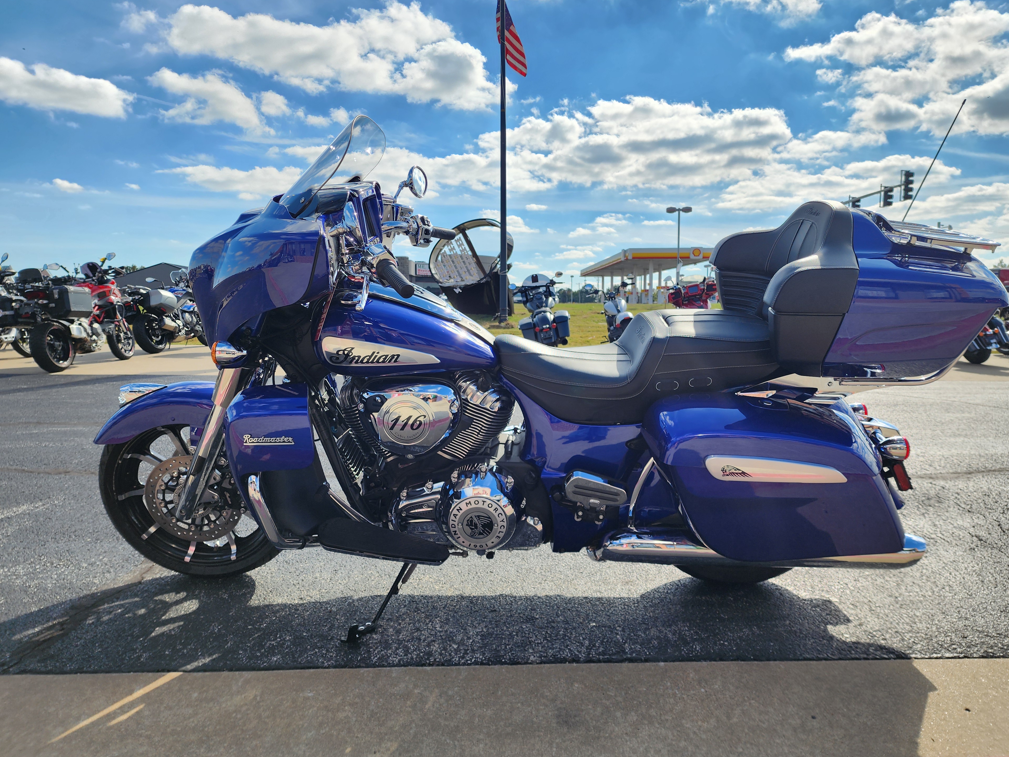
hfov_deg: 71.6
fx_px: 700
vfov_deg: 56.8
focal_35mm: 24
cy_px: 367
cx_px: 526
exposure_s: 1/885
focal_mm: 6.4
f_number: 1.8
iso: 12
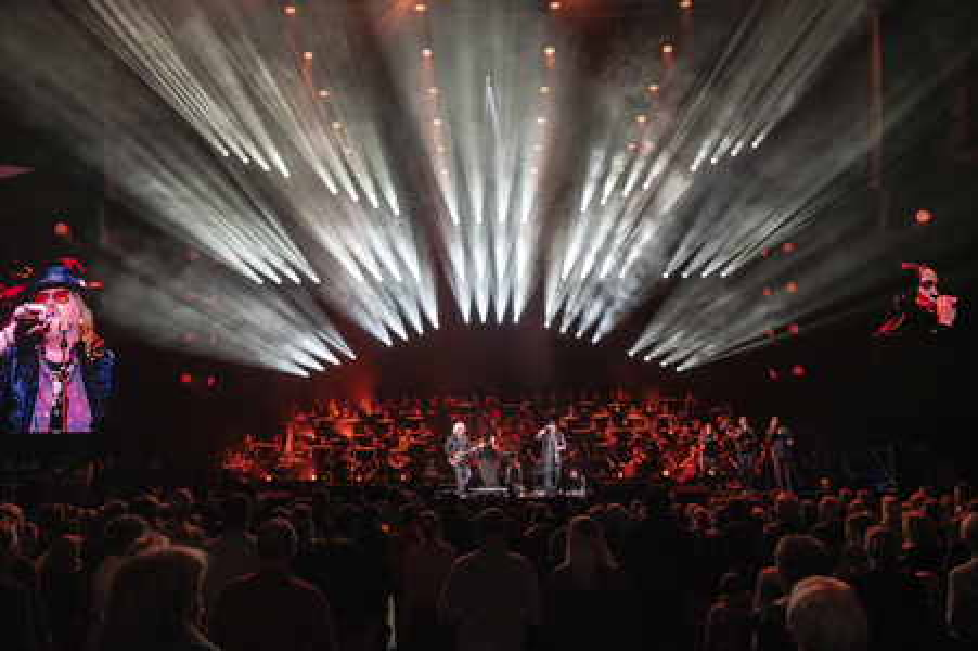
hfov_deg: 62.0
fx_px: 814
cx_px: 489
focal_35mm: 30
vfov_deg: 43.5
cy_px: 326
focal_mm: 30
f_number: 4.5
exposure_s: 1/320
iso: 2500
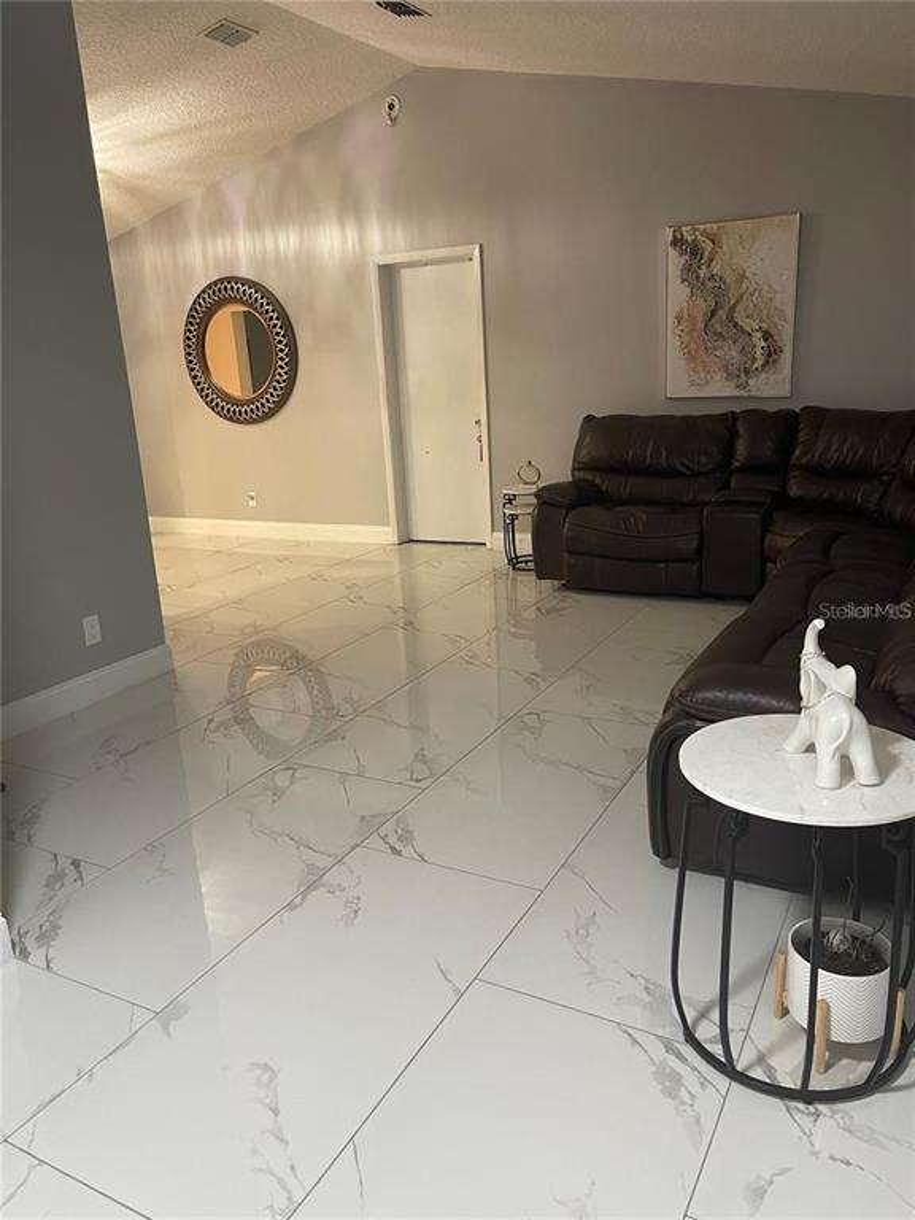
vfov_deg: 69.4
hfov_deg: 54.9
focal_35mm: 25
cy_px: 610
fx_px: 881
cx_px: 458
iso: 160
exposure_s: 1/60
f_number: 1.6
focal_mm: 5.1
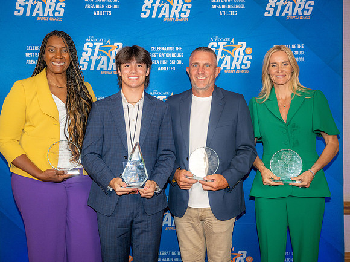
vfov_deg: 33.4
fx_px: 435
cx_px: 170
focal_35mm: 43
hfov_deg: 43.8
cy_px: 131
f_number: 3.2
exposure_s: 1/160
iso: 320
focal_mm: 40
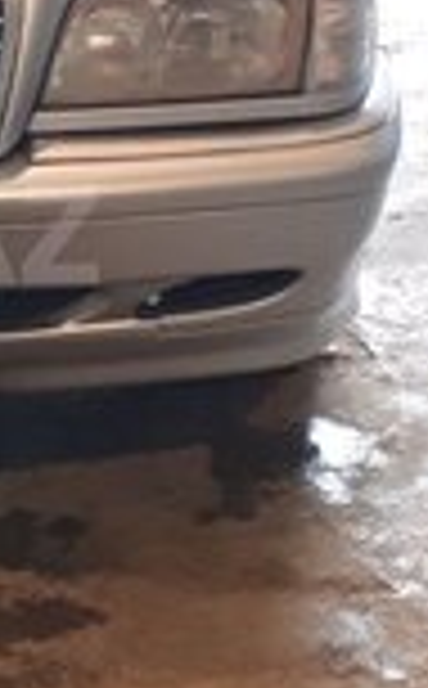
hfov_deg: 13.1
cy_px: 234
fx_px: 1744
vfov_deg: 22.3
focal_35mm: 93
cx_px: -248
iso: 250
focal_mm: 3.6
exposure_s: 1/17
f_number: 1.9
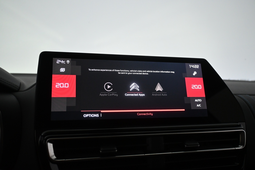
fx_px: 223
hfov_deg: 59.5
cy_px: 85
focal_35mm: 32
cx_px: 128
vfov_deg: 41.7
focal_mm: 21
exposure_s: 1/125
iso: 2200
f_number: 4
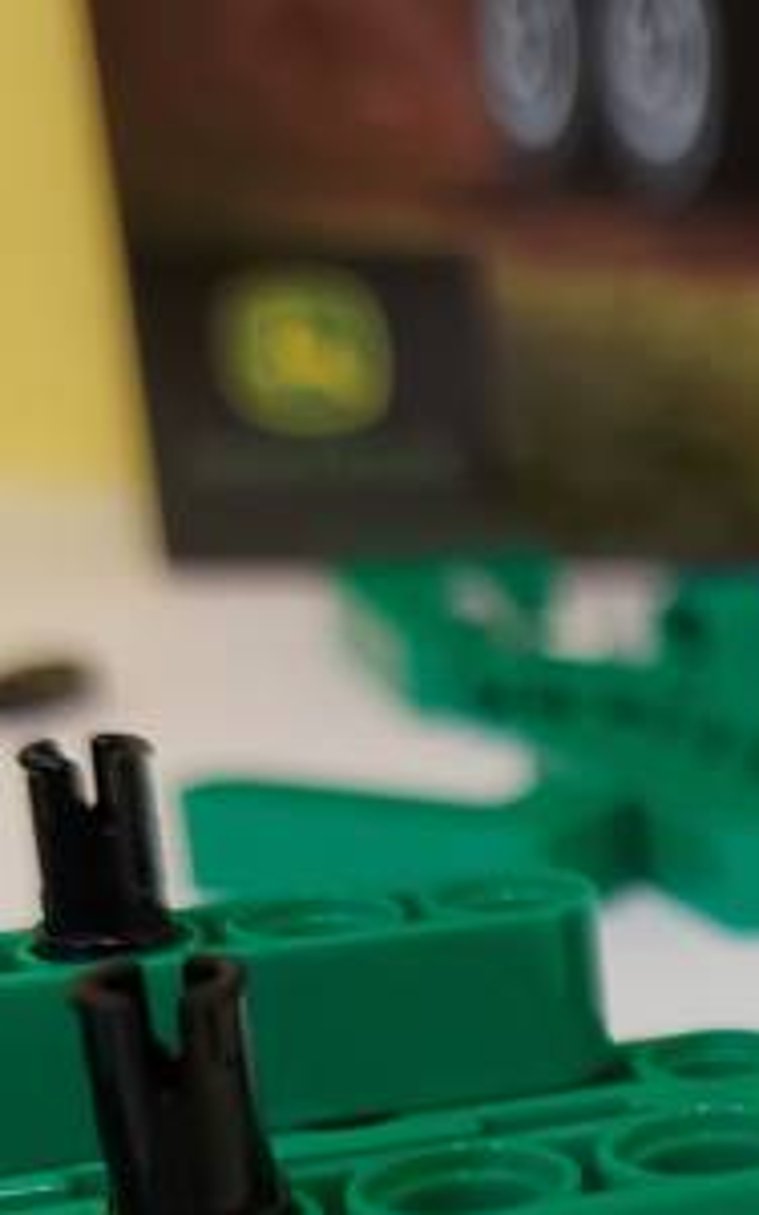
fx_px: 2517
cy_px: 1294
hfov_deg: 15.5
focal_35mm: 76
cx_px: 1203
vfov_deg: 25.4
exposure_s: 1/33
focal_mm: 5.23
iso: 200
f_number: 1.8
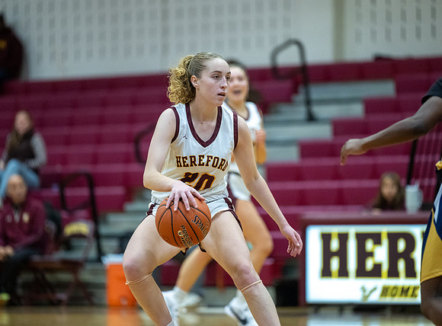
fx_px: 2720
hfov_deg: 9.3
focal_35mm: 214
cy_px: 163
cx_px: 221
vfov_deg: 6.9
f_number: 2.8
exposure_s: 1/800
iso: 5000
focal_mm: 200
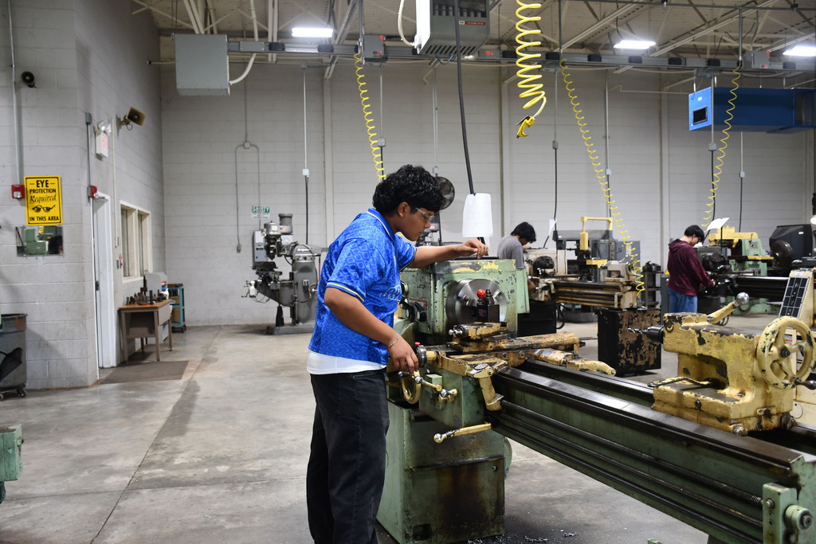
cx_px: 408
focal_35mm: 30
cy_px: 272
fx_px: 680
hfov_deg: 61.9
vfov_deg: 43.6
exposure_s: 1/200
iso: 800
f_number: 3.5
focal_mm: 20
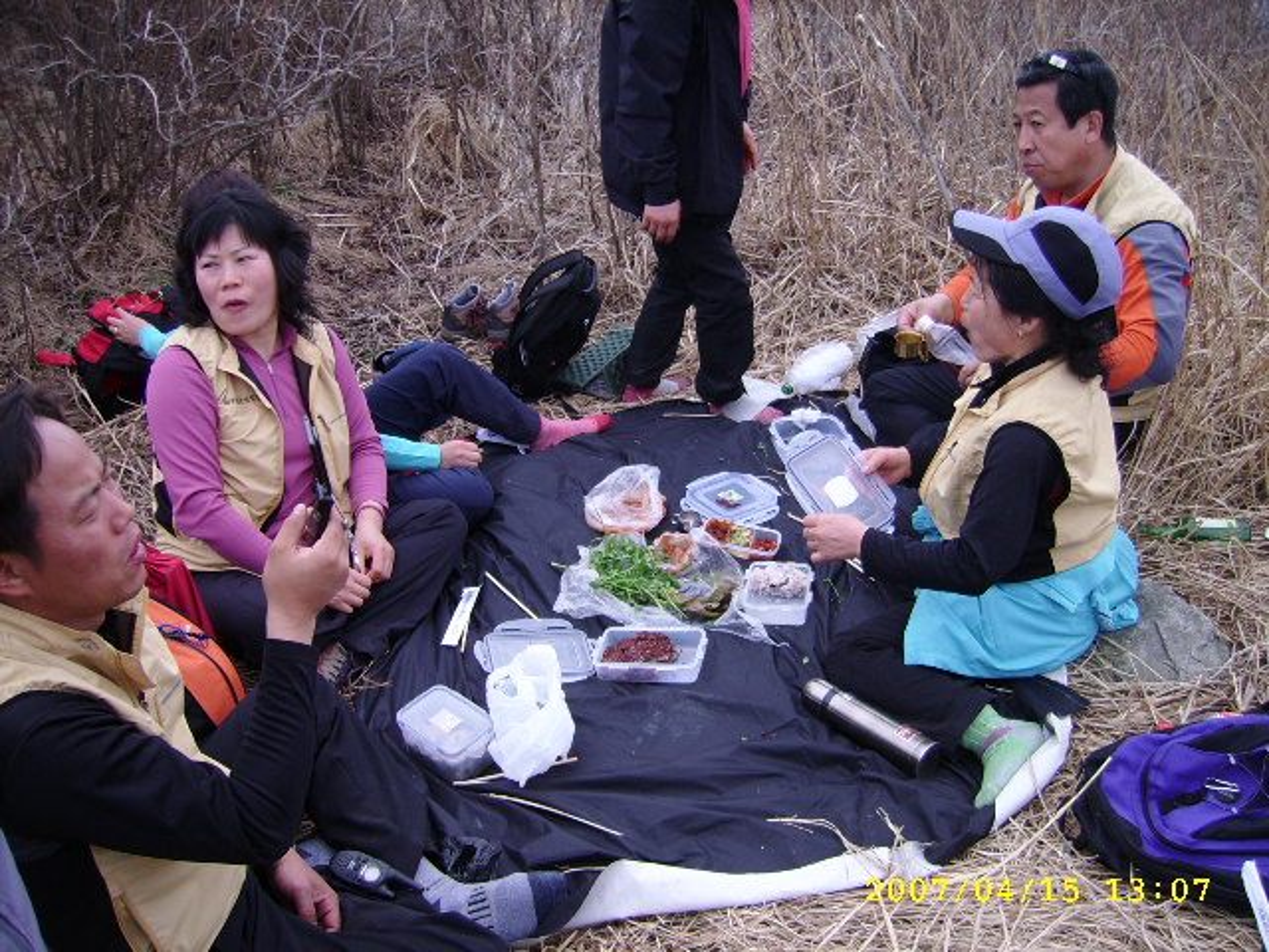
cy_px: 476
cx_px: 634
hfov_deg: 52.6
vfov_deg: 40.7
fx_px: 1283
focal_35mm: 35
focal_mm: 5.95
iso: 50
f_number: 2.8
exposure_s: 1/458
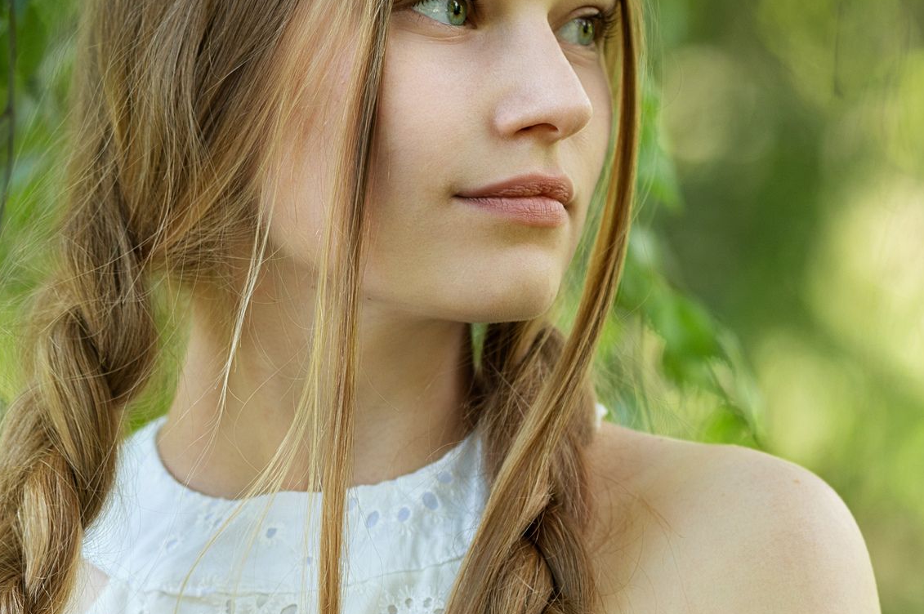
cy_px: 489
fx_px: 6744
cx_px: 587
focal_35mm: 263
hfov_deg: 7.8
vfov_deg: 5.2
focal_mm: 85
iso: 100
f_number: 2
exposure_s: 1/160
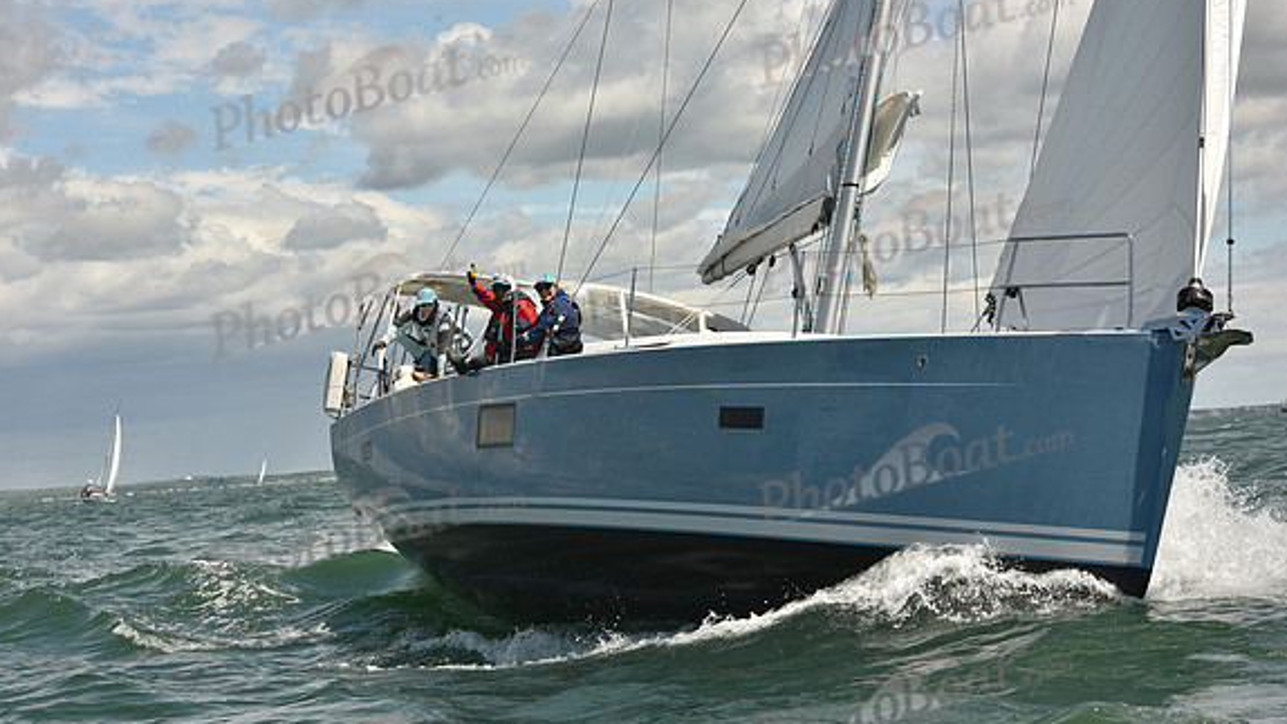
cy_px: 384
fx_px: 3072
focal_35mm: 90
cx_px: 644
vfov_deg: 13.4
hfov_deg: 23.7
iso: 320
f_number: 13
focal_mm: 85
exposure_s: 1/800
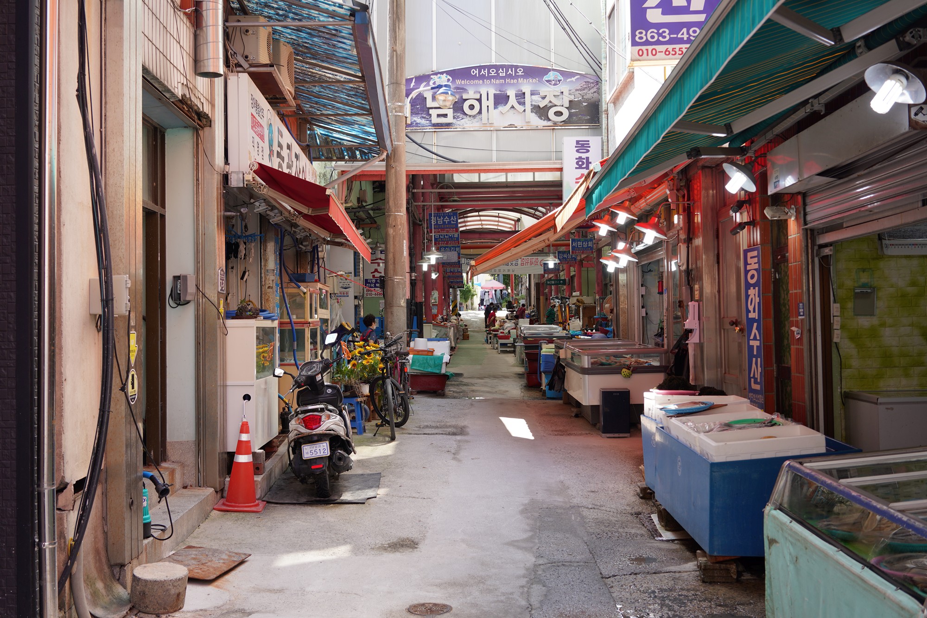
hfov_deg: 54.4
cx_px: 464
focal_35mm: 35
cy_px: 309
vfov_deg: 37.9
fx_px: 901
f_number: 5
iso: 100
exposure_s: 1/100
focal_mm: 35
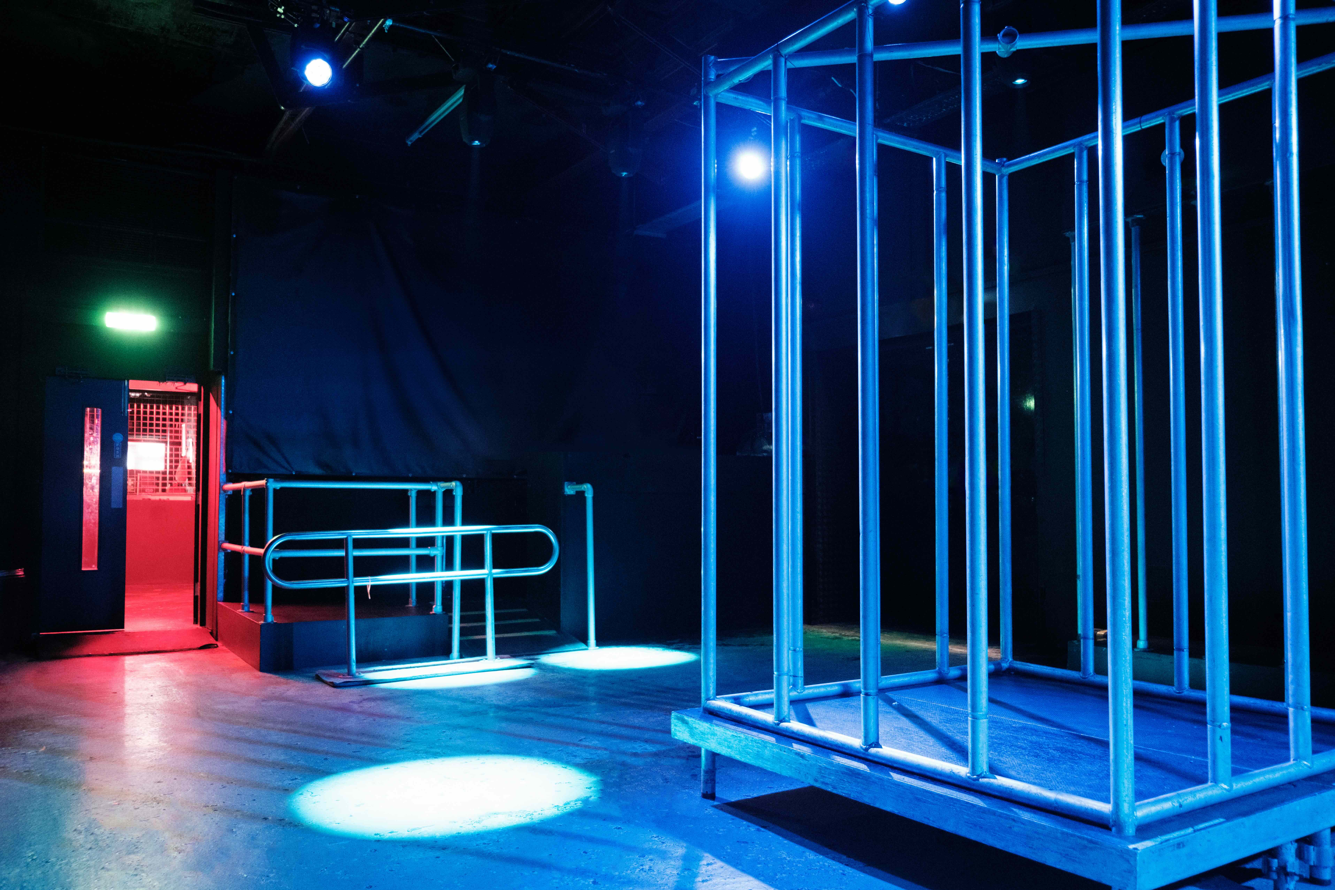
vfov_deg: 47.9
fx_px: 1001
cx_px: 668
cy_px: 445
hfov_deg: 67.4
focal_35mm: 27
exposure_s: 1/3
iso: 6400
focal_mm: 18
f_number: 2.8
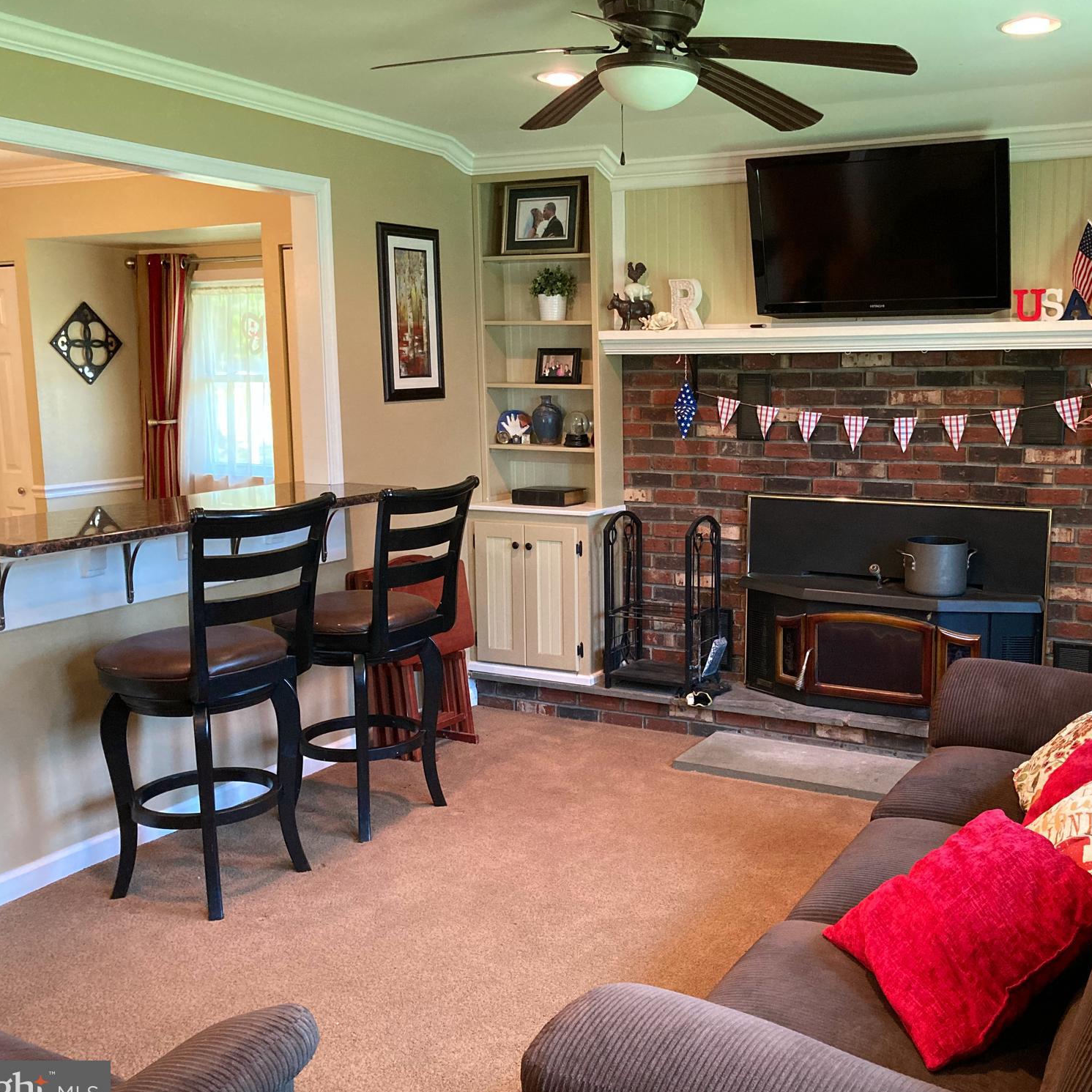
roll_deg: +0.0
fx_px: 1213
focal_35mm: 34
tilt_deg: -8.7
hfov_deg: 48.0
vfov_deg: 48.4
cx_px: 677
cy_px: 558
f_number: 1.8
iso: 320
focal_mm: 3.99
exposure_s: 1/60
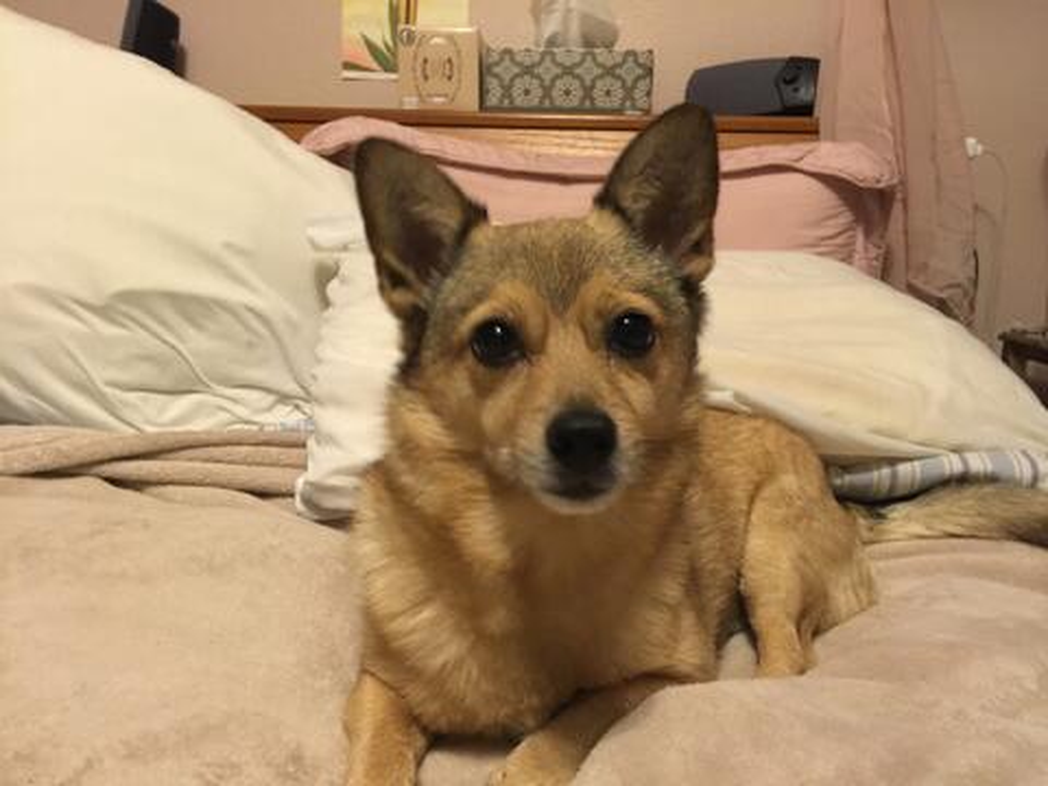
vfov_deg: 48.2
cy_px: 393
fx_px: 878
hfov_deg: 61.7
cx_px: 524
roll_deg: -1.2
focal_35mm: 29
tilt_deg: -9.9
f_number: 2.2
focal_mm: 4.15
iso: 125
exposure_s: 1/8
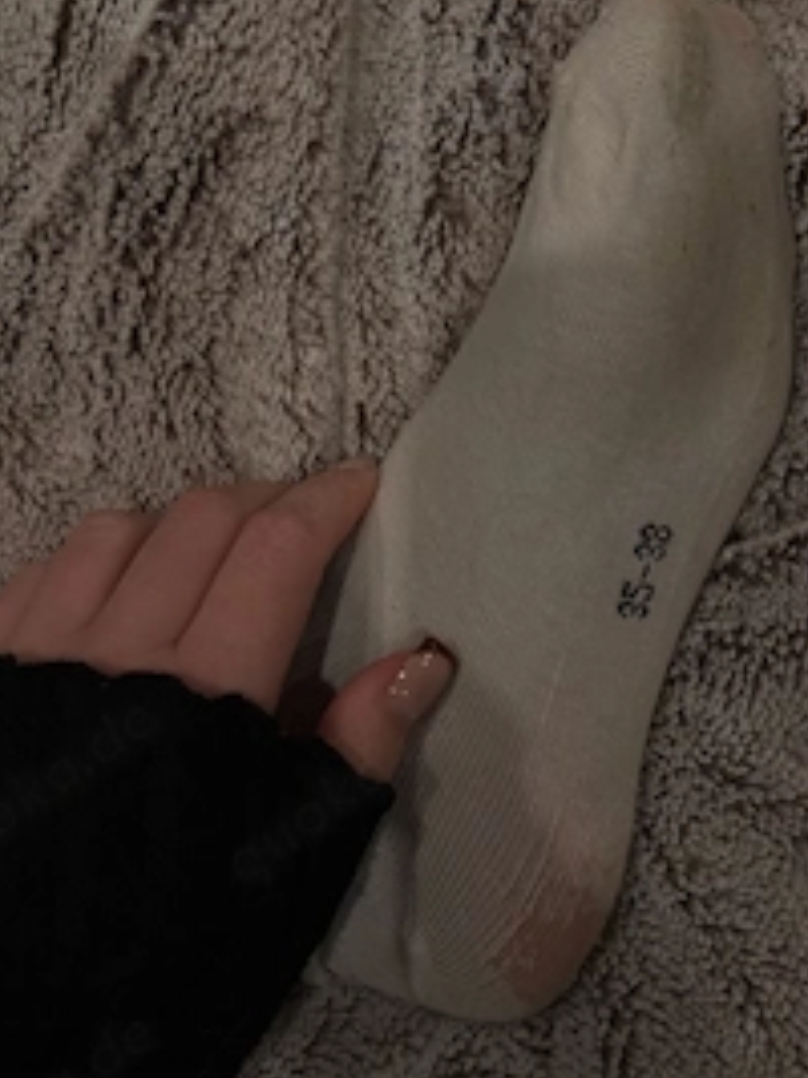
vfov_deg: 51.4
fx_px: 1121
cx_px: 432
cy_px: 521
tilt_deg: -81.5
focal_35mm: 36
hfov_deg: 39.6
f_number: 1.78
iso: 80
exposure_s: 1/100
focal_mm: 6.76
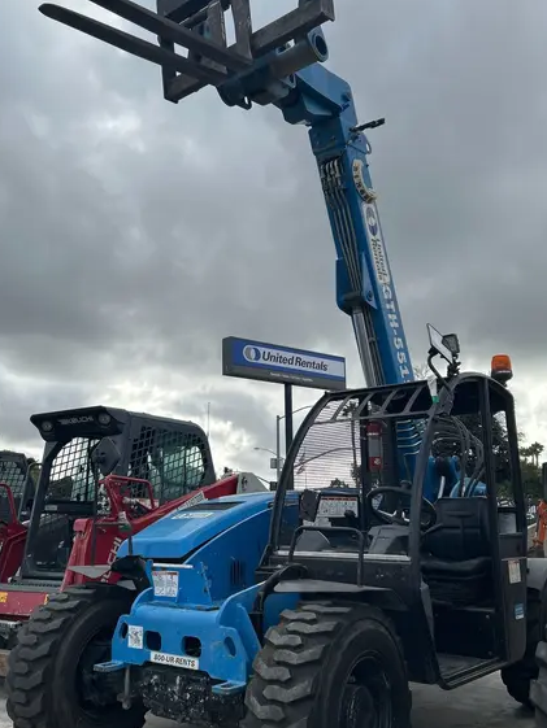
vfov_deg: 53.9
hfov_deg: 41.8
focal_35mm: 34
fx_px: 716
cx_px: 256
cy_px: 361
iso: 50
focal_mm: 5.7
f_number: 1.5
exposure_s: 1/3356
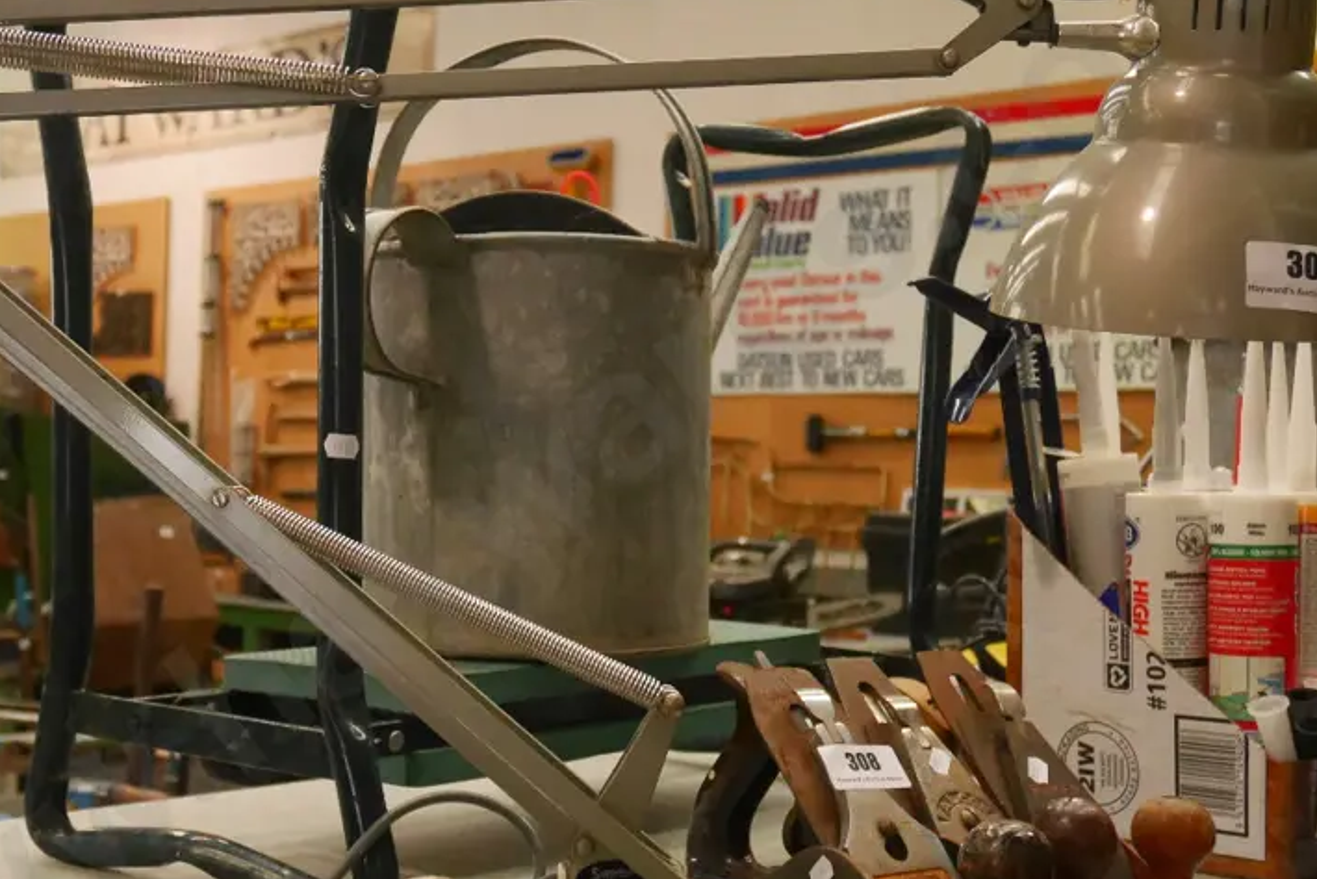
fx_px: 1866
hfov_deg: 38.8
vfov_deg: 26.5
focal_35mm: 51
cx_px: 560
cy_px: 474
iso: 3200
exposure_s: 1/400
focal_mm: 17
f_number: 4.1
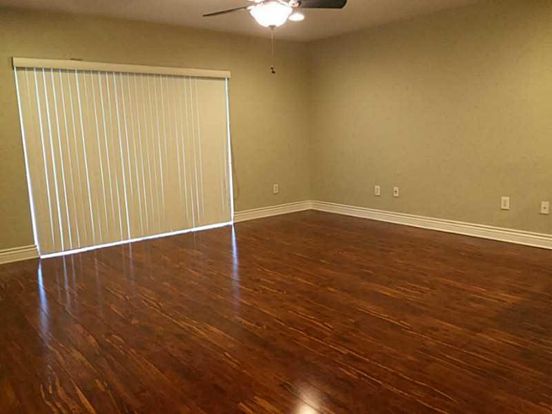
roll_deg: +0.4
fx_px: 462
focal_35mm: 29
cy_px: 207
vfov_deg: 48.2
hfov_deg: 61.7
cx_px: 276
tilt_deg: -9.0
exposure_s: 1/30
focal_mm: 4.15
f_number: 2.2
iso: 200
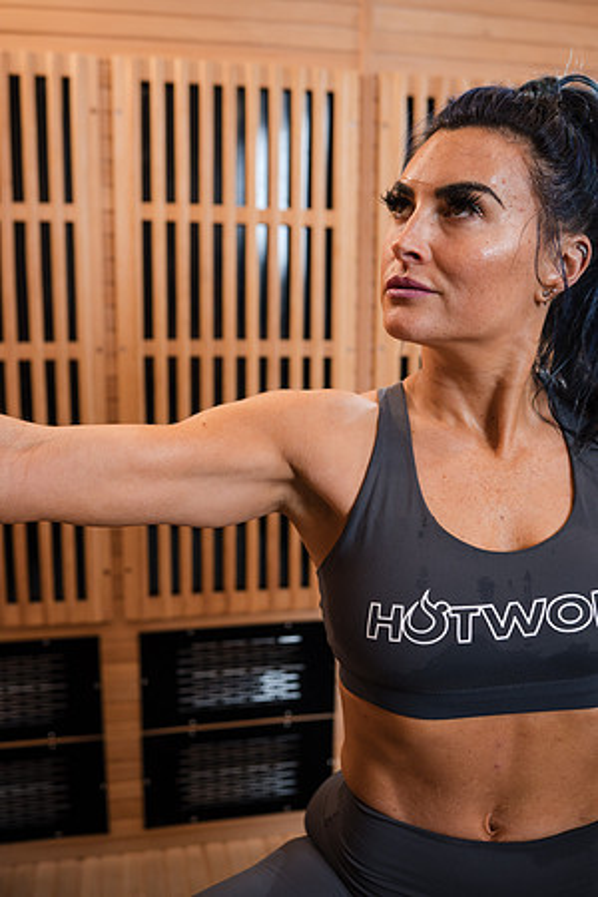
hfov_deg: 37.9
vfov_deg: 54.4
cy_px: 448
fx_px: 872
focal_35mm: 35
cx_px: 299
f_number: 3.5
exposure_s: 1/125
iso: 400
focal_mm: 35
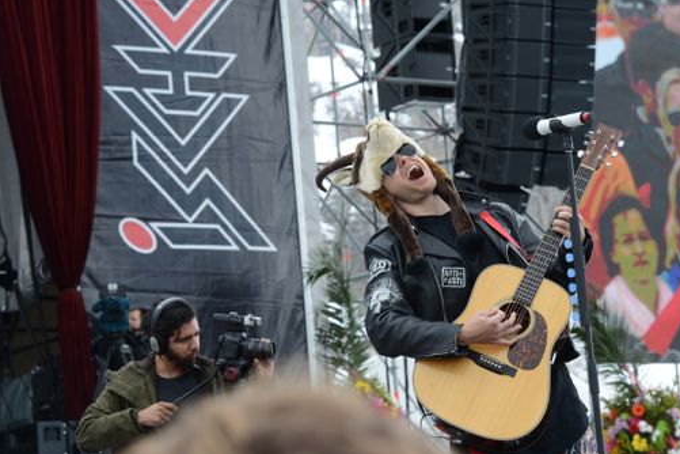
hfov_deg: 14.9
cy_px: 226
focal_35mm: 138
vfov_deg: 9.9
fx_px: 2606
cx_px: 346
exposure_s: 1/400
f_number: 11
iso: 400
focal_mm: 135
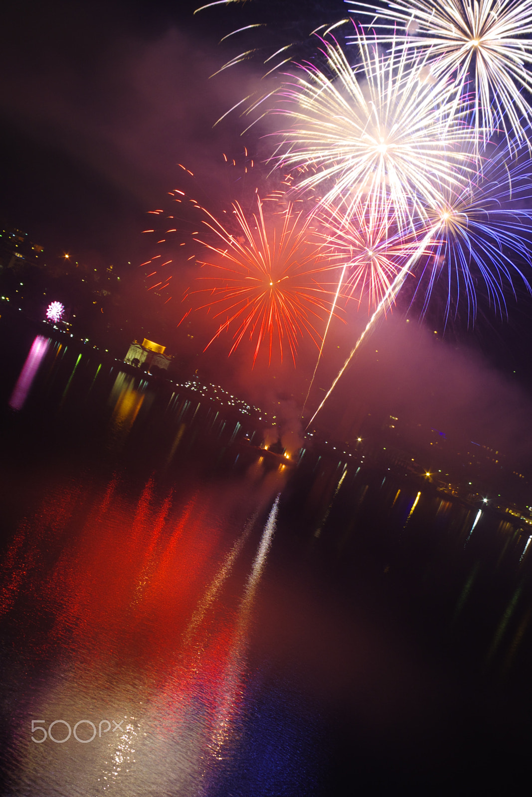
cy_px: 398
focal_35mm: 46
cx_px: 266
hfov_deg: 29.2
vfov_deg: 42.7
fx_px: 1019
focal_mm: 30.63
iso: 200
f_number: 8
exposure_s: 3
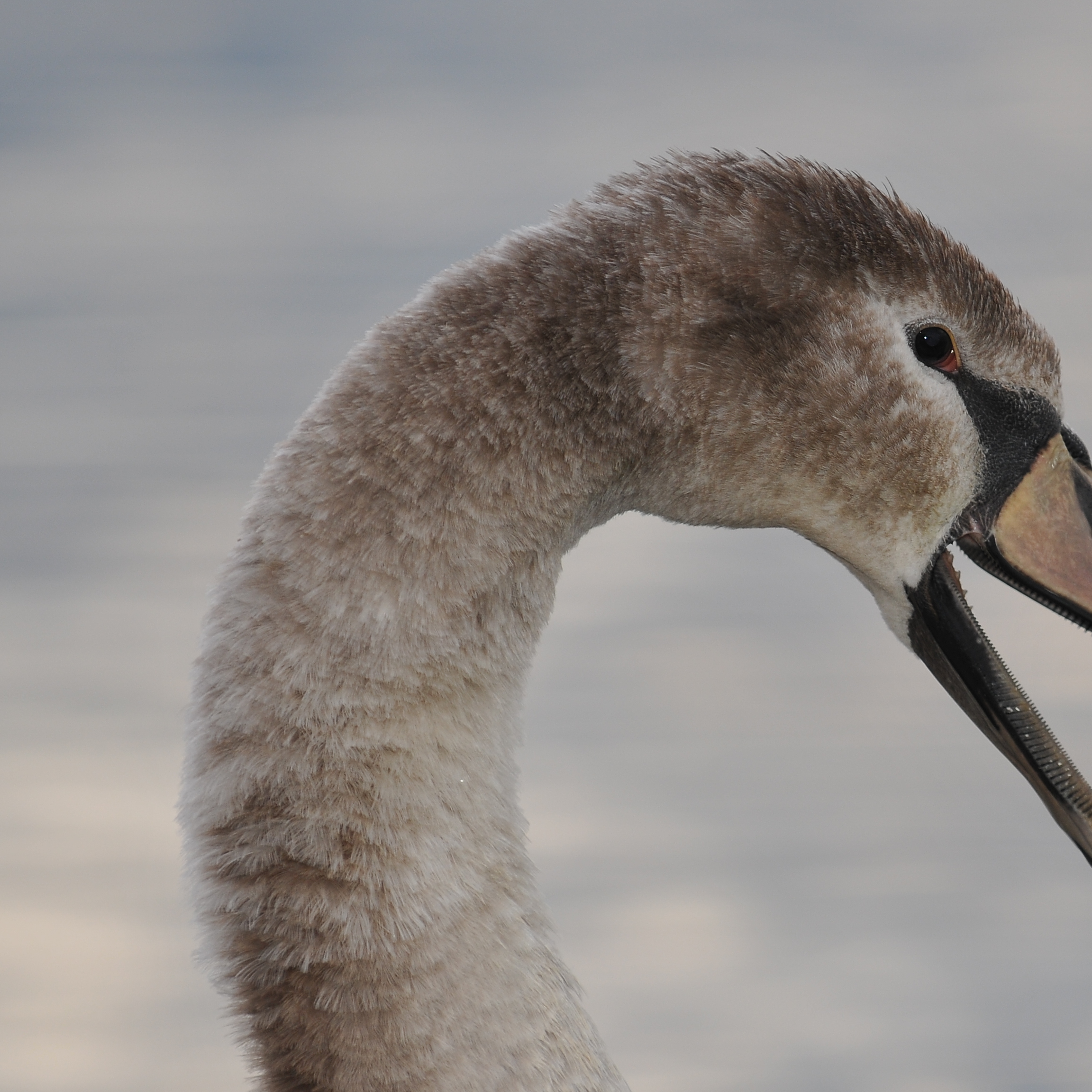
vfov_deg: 3.7
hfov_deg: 3.7
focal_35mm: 474
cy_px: 648
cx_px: 944
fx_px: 16917
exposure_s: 1/250
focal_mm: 200
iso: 200
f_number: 3.5
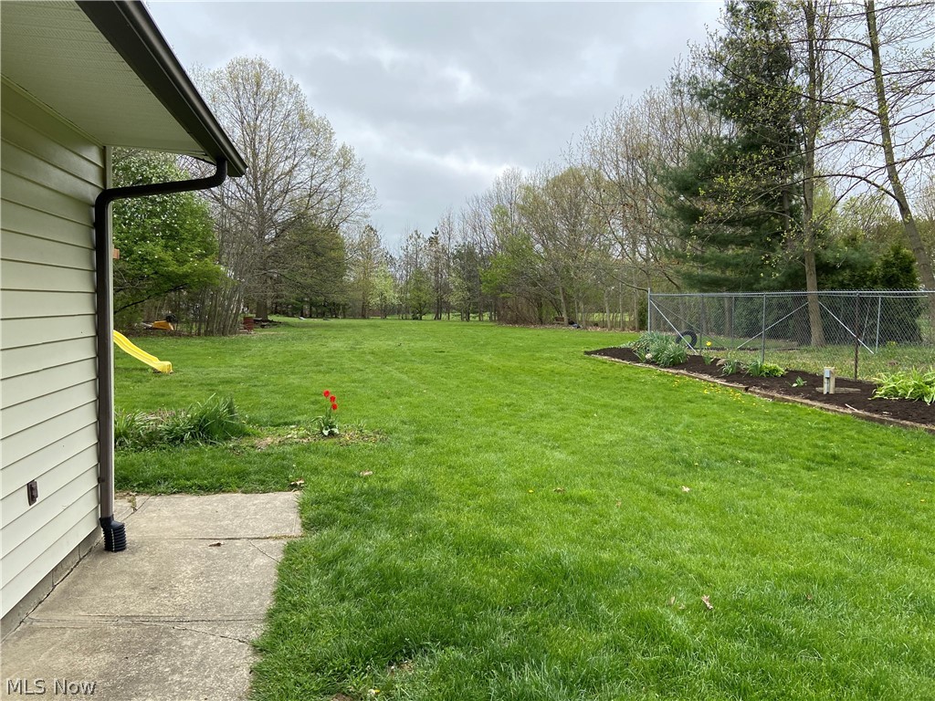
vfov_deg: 53.1
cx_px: 468
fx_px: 702
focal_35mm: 26
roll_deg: -0.5
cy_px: 350
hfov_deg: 67.3
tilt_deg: -2.4
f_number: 1.8
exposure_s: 1/1302
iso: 32
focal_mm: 4.25
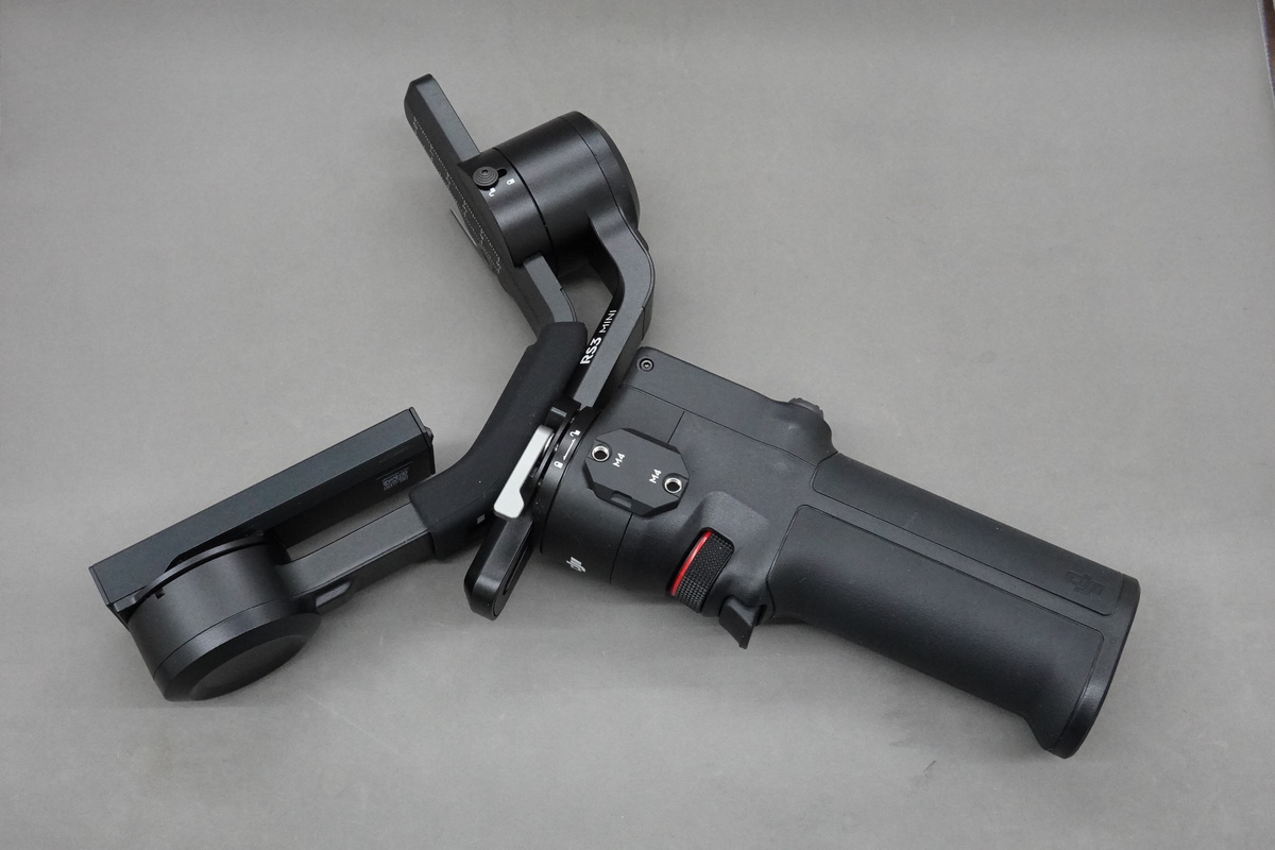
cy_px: 425
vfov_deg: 28.1
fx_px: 1700
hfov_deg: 41.1
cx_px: 638
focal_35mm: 48
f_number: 9
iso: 2000
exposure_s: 1/50
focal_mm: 18.24
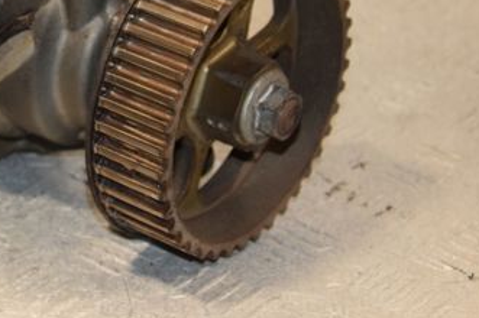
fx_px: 2007
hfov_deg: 13.5
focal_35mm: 151
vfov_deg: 9.0
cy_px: 30
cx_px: 25
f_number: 6.3
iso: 1600
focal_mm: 52
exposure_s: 1/200
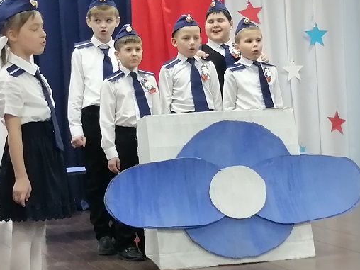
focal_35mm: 107
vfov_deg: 13.8
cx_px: 165
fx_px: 1113
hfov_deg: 18.4
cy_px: 92
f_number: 1.8
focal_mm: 3.95
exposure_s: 1/33.3
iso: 200
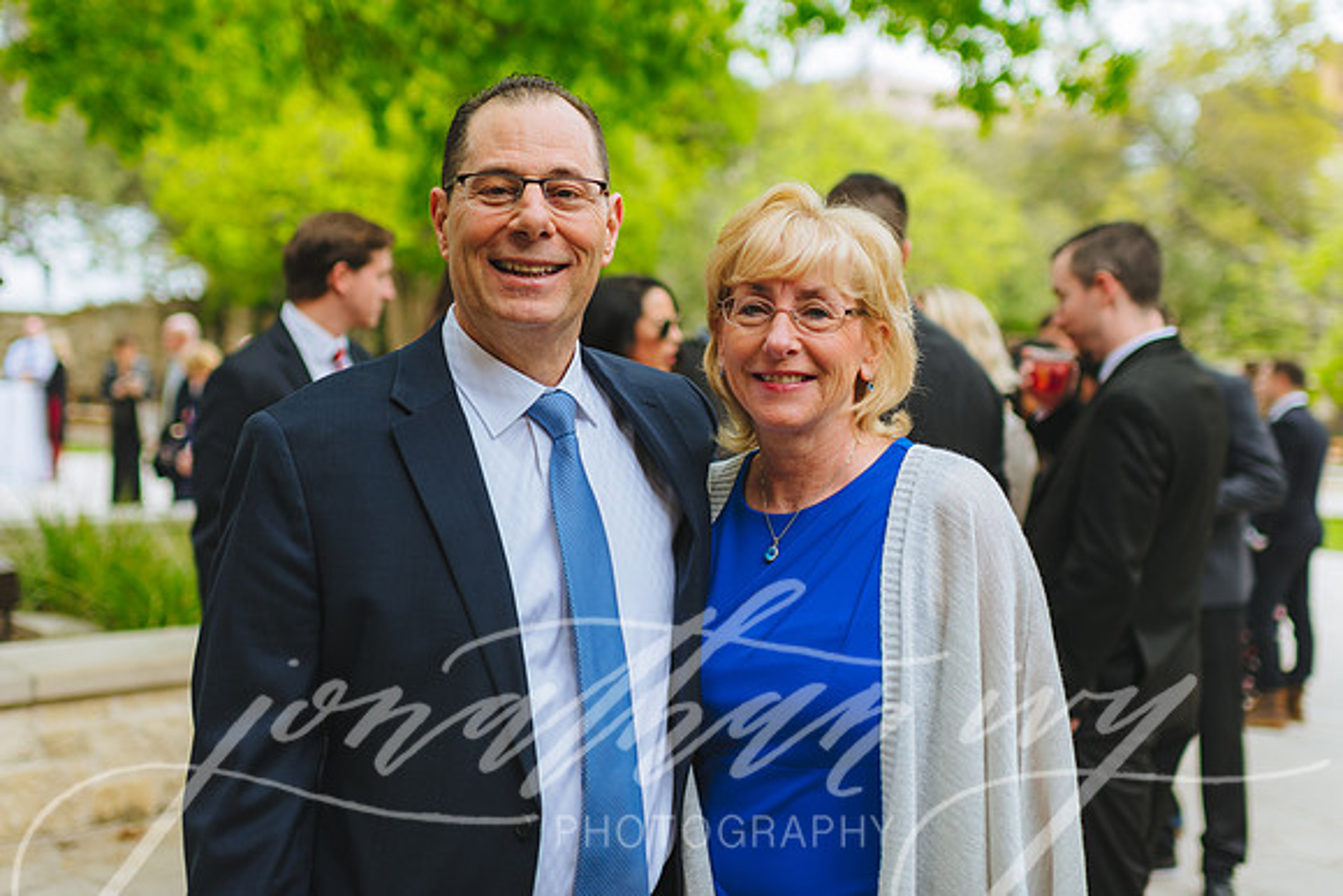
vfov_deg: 31.6
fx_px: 1579
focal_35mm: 42
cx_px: 627
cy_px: 354
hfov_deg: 46.0
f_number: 2
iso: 80
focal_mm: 35
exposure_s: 1/500
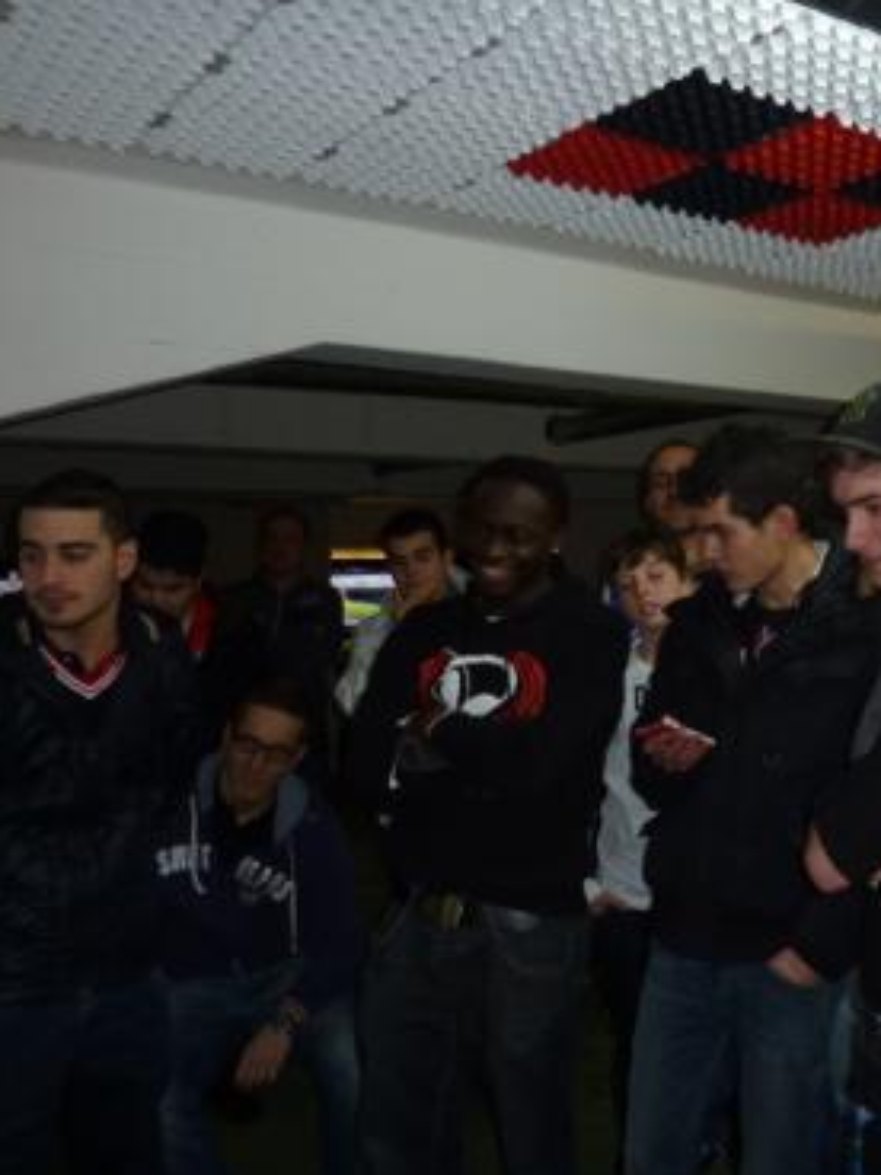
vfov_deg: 54.0
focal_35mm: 34
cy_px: 586
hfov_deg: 40.2
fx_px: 1154
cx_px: 693
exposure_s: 1/30
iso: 100
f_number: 3.3
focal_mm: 4.1
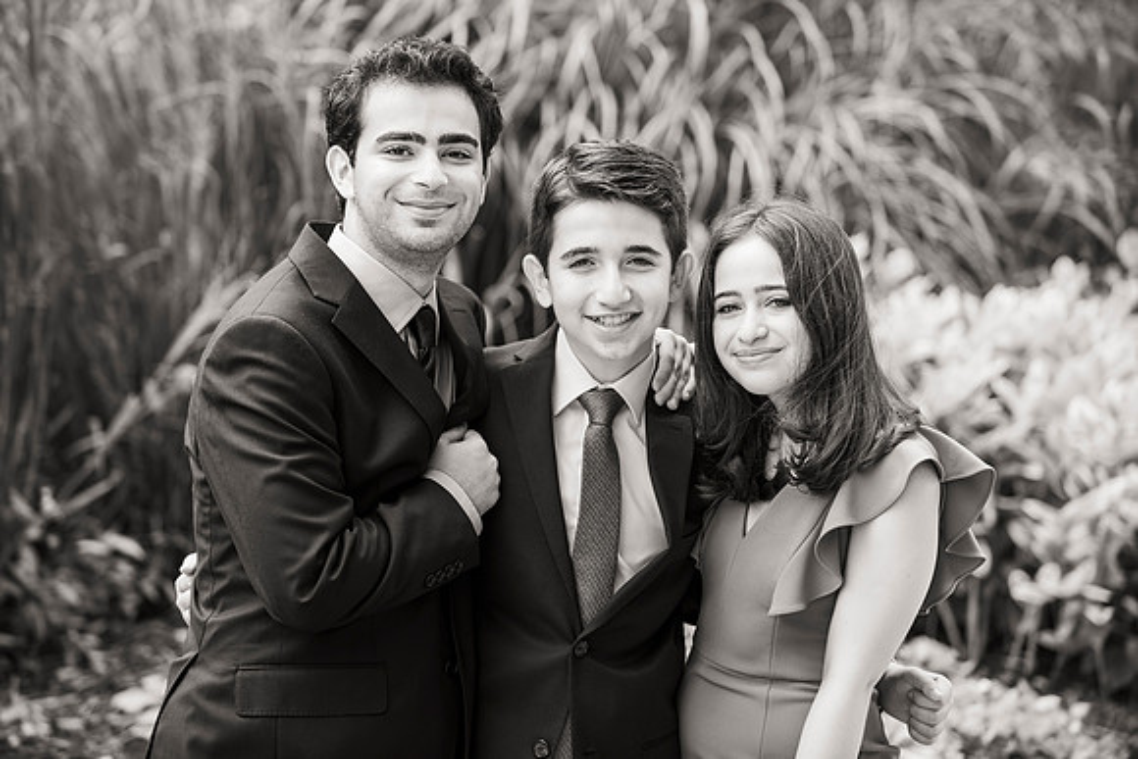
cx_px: 569
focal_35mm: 120
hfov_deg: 17.1
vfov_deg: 11.4
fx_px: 3794
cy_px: 380
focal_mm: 120
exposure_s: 1/320
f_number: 3.5
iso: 400
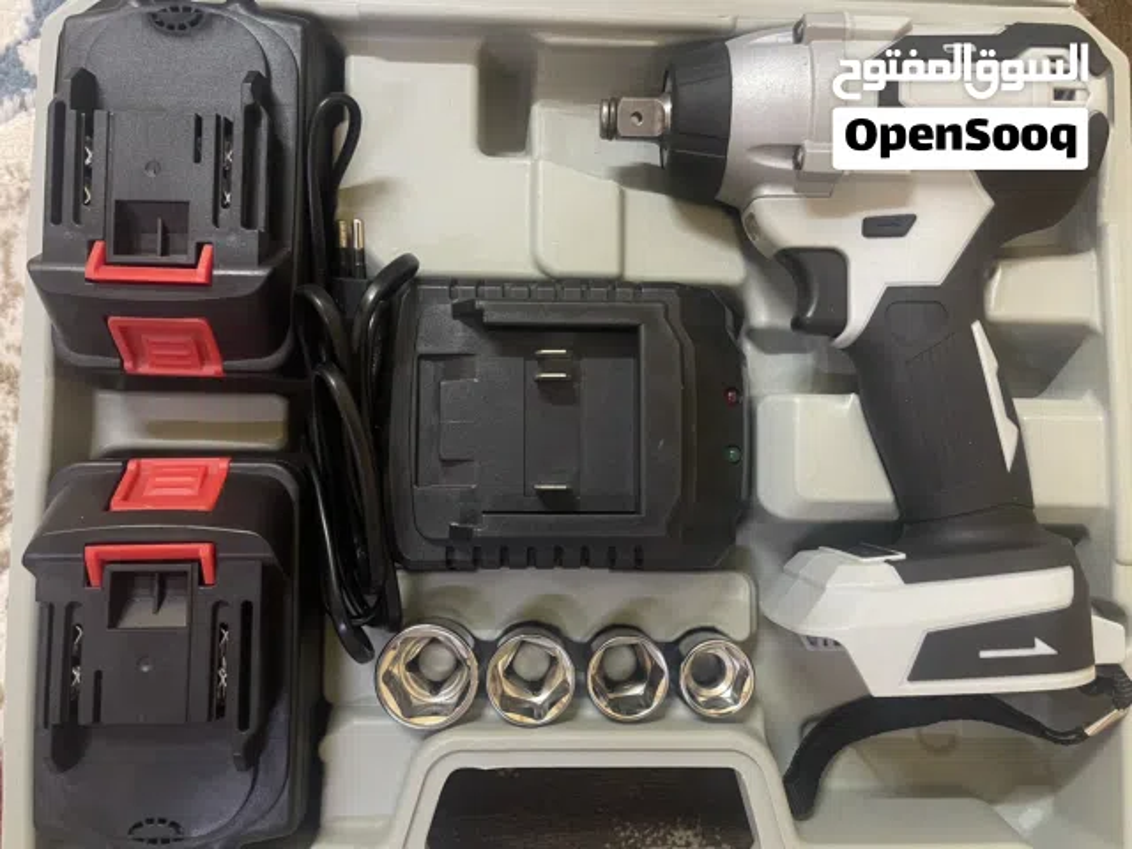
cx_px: 566
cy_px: 424
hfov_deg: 69.4
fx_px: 818
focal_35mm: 25
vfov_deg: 54.9
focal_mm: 5.1
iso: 640
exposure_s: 1/33
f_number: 1.6
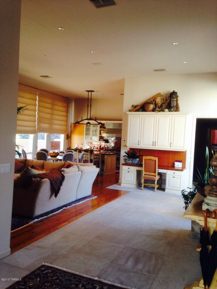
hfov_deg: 42.9
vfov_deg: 55.4
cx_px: 108
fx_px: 276
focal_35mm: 33
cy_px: 144
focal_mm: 4.12
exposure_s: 1/24
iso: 50
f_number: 2.4
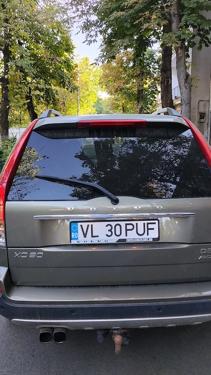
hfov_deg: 36.6
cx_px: 110
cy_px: 189
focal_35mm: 32
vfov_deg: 61.0
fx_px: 318
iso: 50
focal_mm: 4.22
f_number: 1.8
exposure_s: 1/50
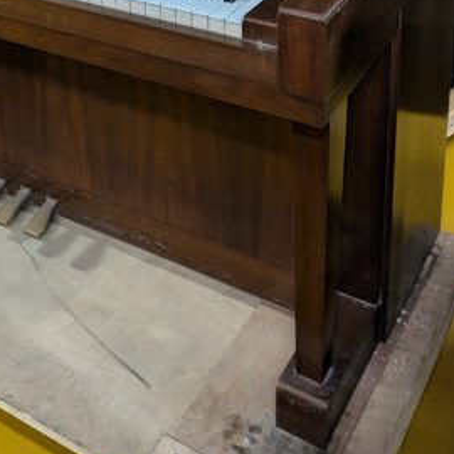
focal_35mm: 59
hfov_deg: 28.3
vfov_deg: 26.2
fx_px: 875
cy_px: -79
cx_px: 71
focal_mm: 5.43
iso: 220
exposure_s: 1/25
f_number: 1.89
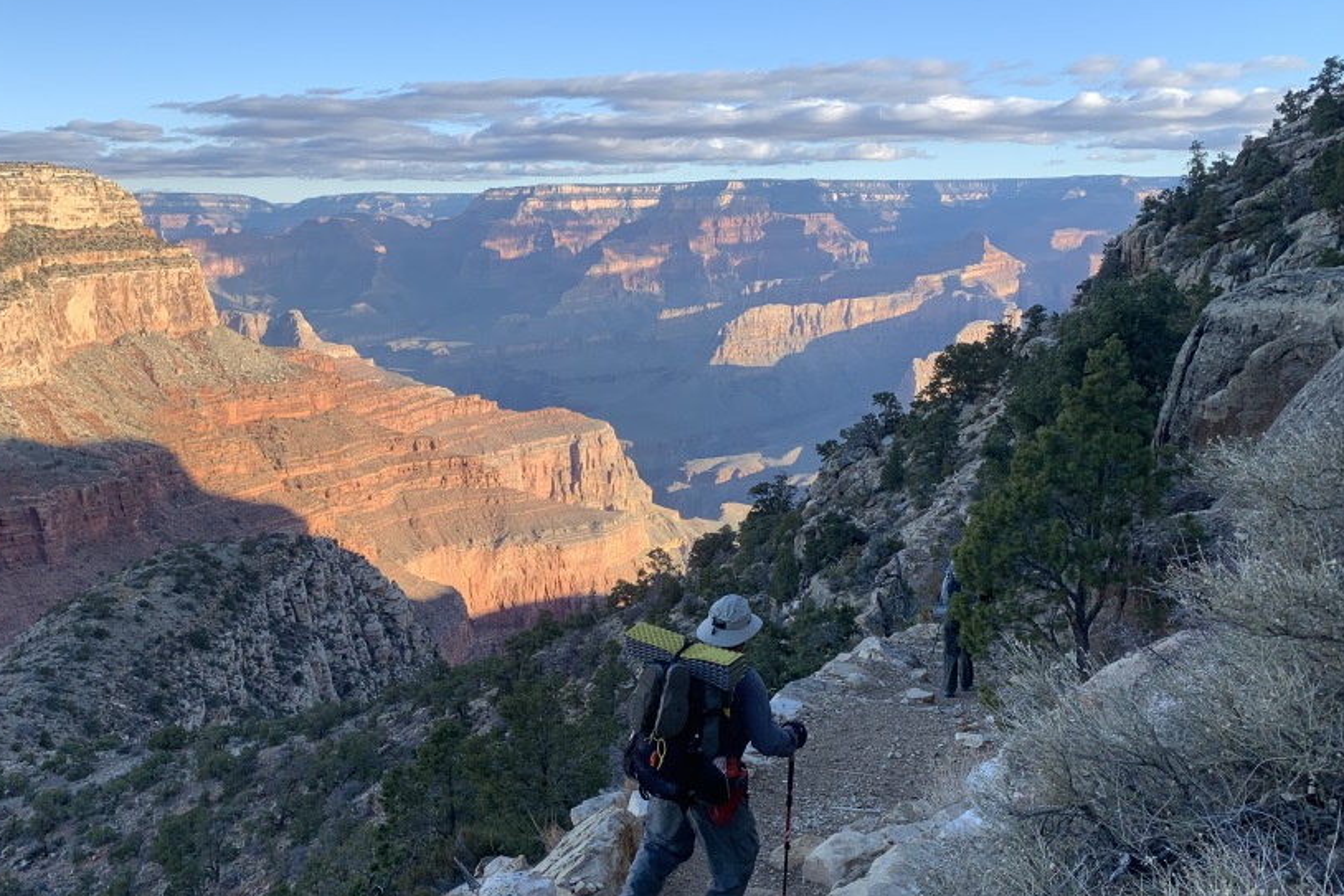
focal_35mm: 34
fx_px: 1269
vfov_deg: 38.5
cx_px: 558
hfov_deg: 55.5
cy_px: 582
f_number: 1.8
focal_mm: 4.25
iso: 25
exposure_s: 1/558
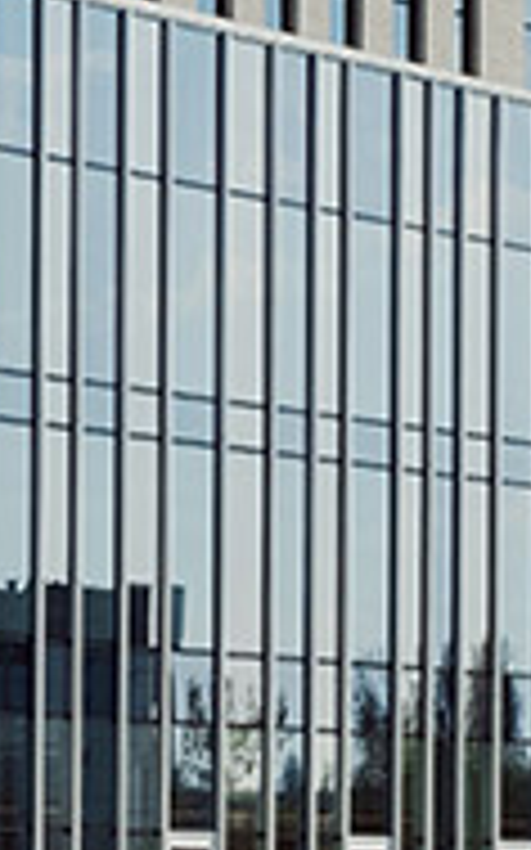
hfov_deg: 6.8
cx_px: -176
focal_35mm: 192
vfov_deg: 10.9
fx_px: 4449
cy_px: 630
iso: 320
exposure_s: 1/1000
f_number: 6.4
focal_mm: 24.5
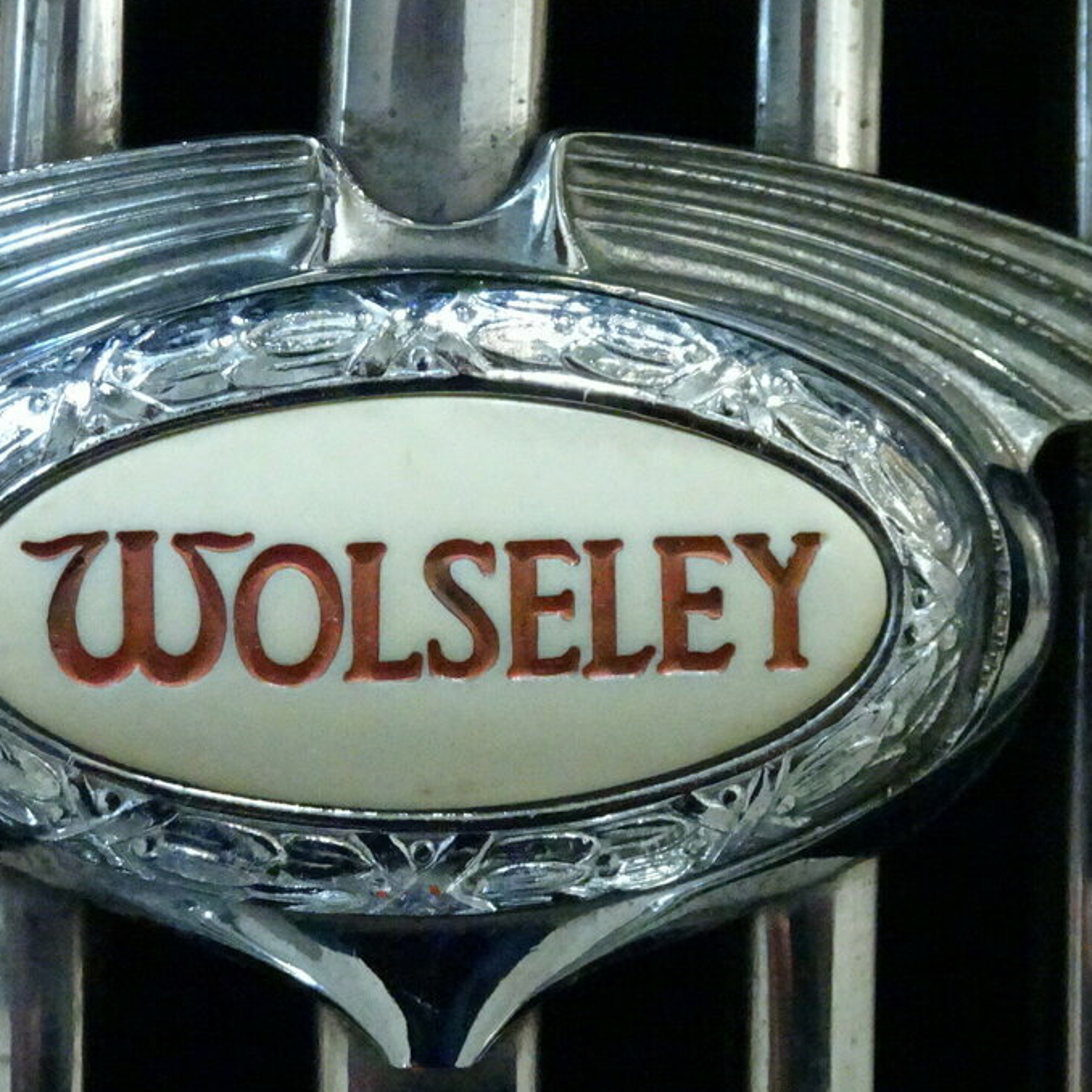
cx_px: 375
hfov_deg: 23.9
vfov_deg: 24.0
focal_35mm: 72
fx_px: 2570
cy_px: 559
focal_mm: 7.87
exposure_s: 1/50
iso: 3200
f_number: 4.5
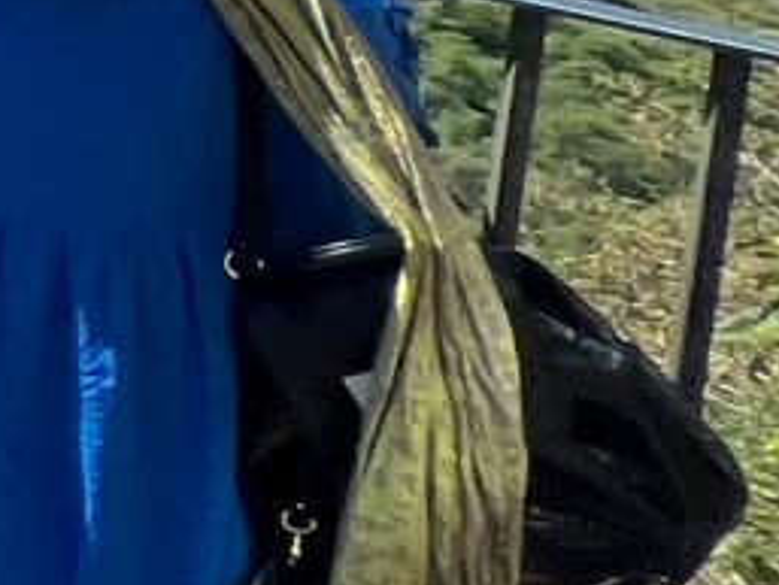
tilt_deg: -6.7
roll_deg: -2.1
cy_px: -485
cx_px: -2249
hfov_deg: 8.4
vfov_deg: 13.1
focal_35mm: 102
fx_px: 2296
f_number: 1.8
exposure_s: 1/1263
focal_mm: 1.57
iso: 32
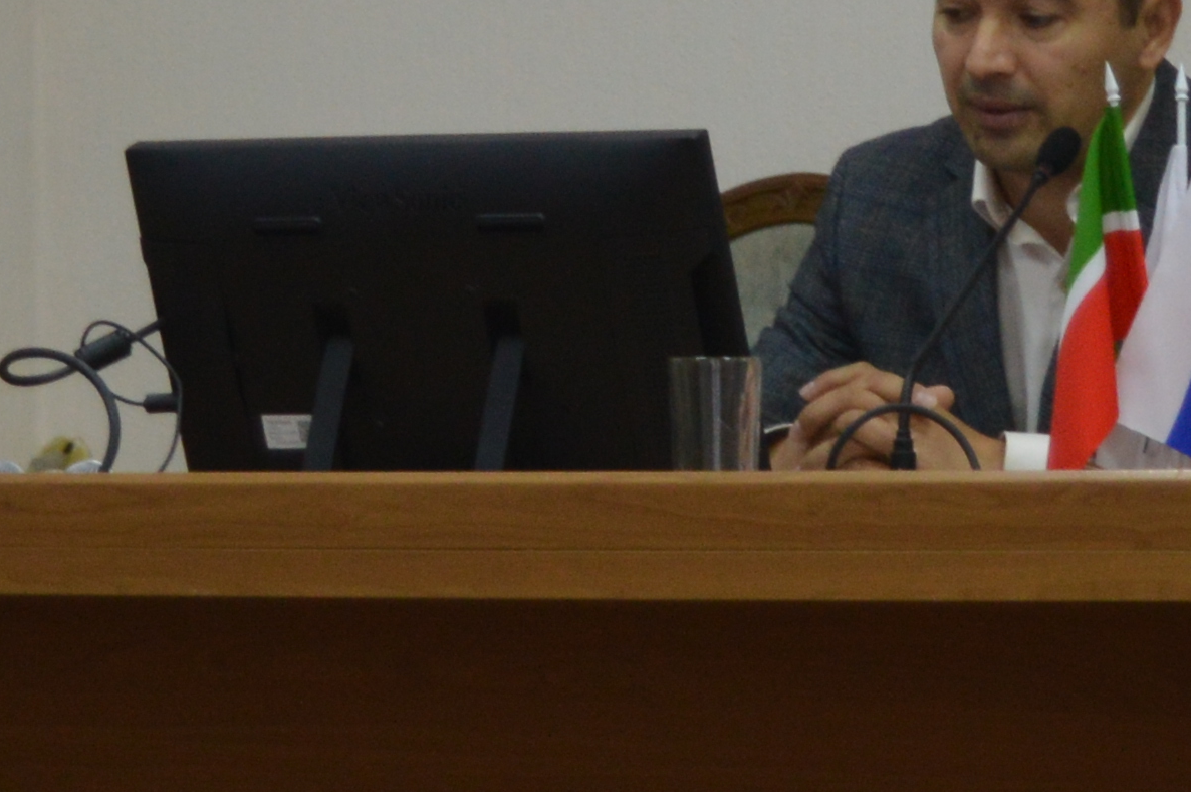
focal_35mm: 274
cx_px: 808
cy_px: -210
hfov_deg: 7.5
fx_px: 9055
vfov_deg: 5.0
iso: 450
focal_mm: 36
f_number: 4.8
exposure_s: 1/60
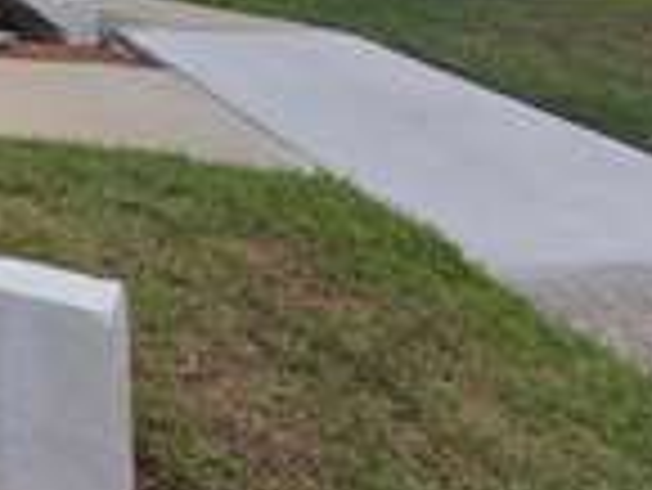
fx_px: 811
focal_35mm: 43
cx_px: -256
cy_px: -175
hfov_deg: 30.7
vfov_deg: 27.2
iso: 20
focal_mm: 2.2
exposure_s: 1/1889
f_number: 1.9
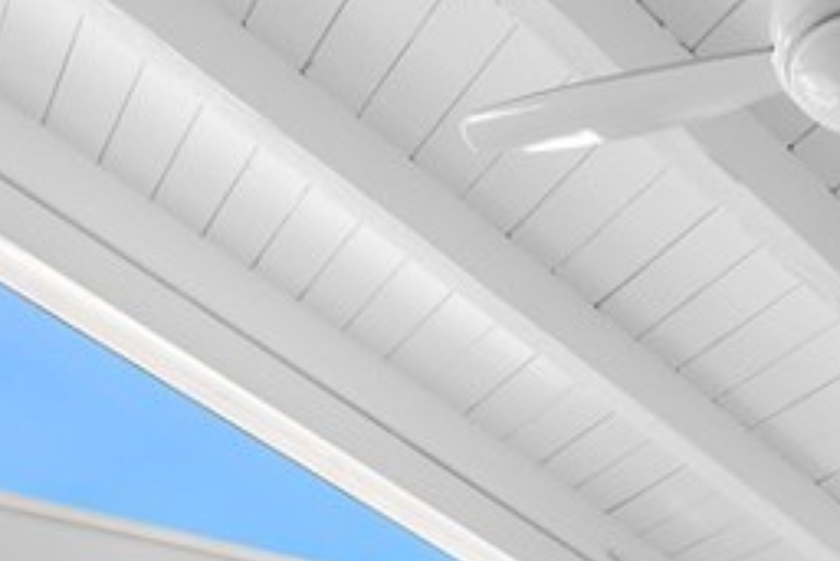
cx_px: 807
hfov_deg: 33.1
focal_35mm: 56
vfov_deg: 18.2
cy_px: 1055
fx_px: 1307
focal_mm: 14
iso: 160
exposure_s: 1/200
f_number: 7.1
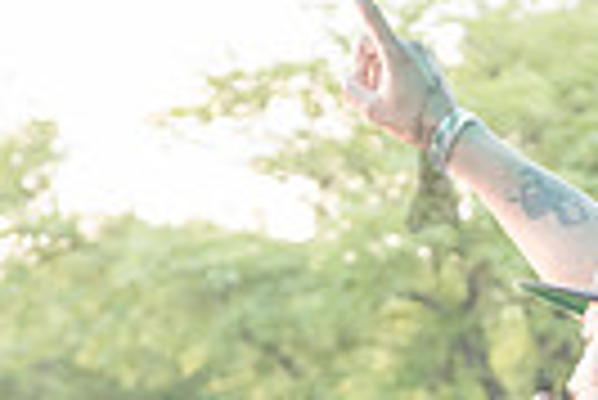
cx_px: 432
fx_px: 4506
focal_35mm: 271
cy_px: 587
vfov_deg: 5.0
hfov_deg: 7.6
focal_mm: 62
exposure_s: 1/320
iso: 2000
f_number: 4
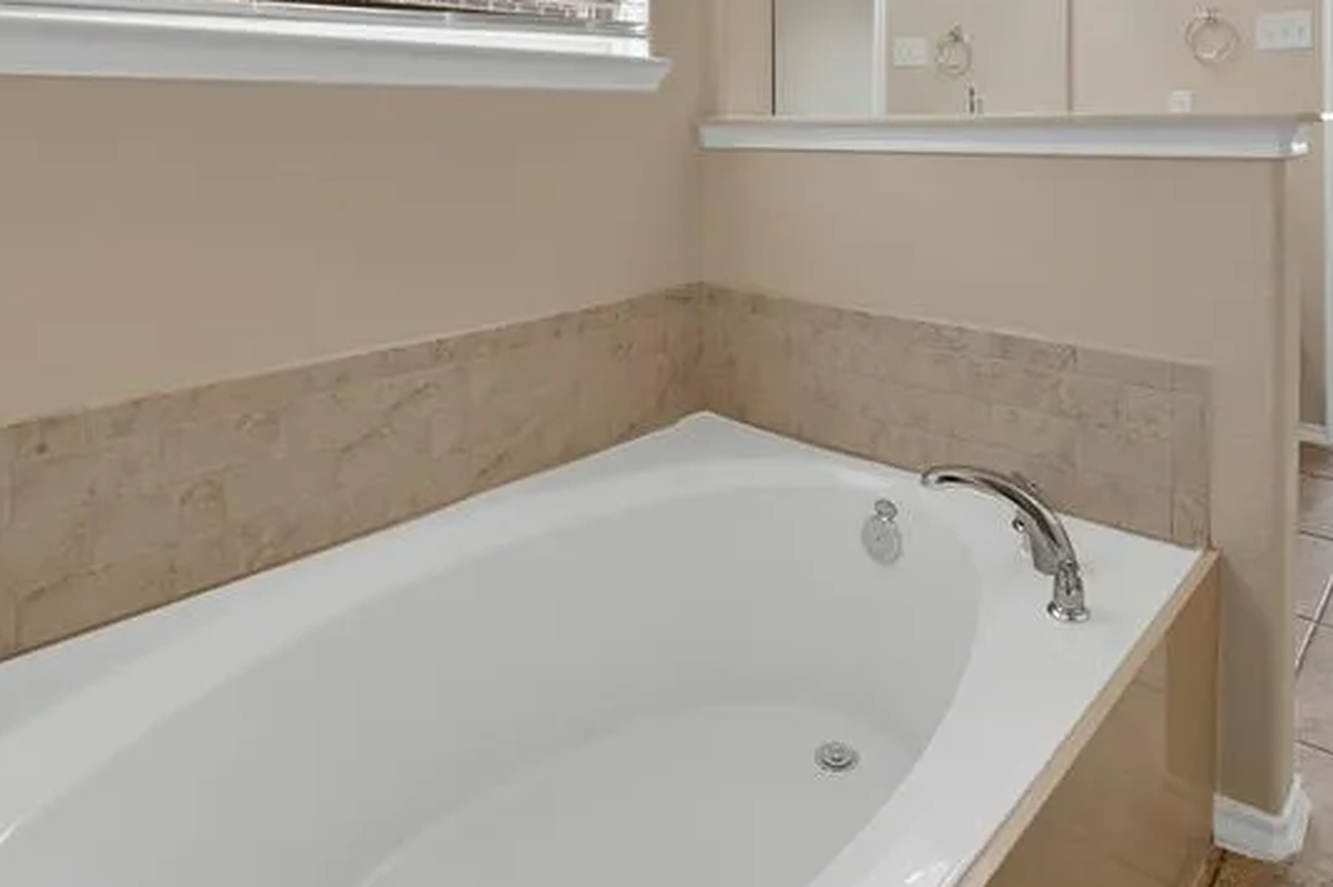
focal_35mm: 23
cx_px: 795
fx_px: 851
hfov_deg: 75.3
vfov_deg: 50.5
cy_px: 137
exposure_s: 1/13
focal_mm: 12
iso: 640
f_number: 9
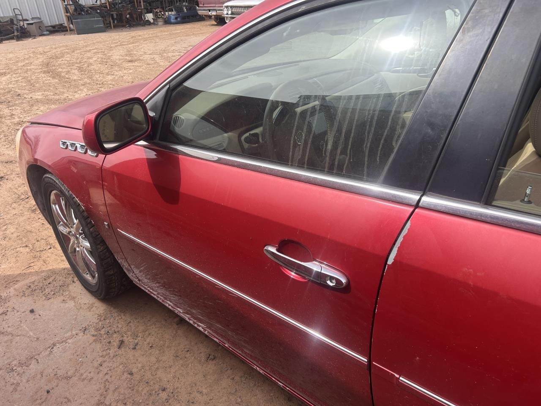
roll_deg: +3.7
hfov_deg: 67.3
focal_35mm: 26
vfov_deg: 53.1
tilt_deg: -29.4
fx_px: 406
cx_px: 270
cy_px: 203
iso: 50
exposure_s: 1/1511
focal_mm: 5.7
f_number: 1.5
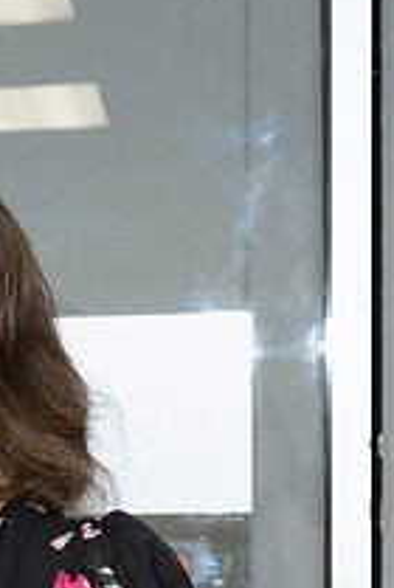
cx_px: -281
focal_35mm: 169
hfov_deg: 7.9
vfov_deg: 11.9
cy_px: 685
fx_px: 2765
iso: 800
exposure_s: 1/80
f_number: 5.6
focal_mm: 37
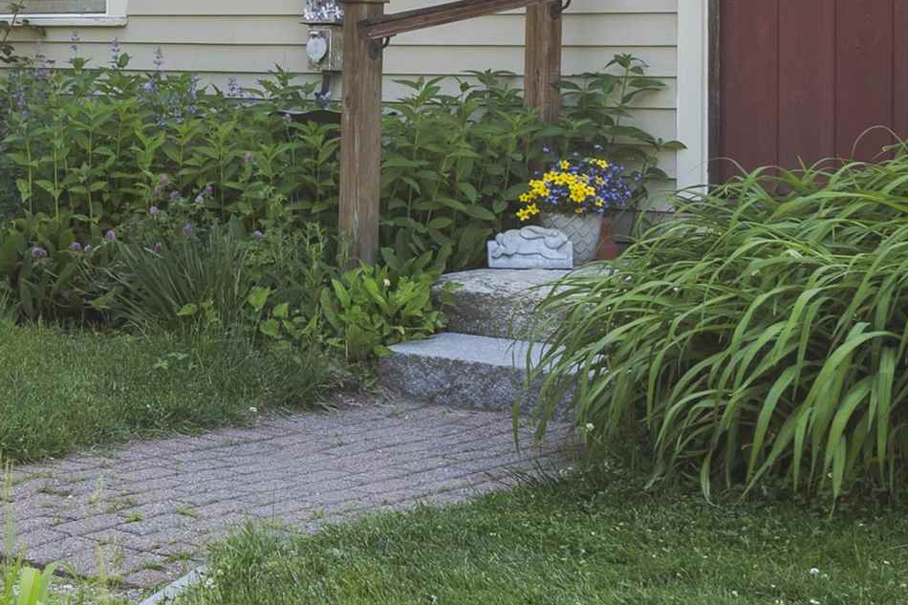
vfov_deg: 13.9
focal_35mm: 97
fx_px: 2446
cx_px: 8
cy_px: 30
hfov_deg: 20.4
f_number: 8
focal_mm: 20
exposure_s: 1/15
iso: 125
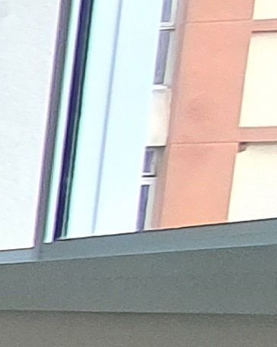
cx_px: -1239
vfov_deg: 14.7
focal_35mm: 127
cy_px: 407
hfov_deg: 5.8
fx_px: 1301
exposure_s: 1/128
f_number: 2.2
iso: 50
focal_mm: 1.8
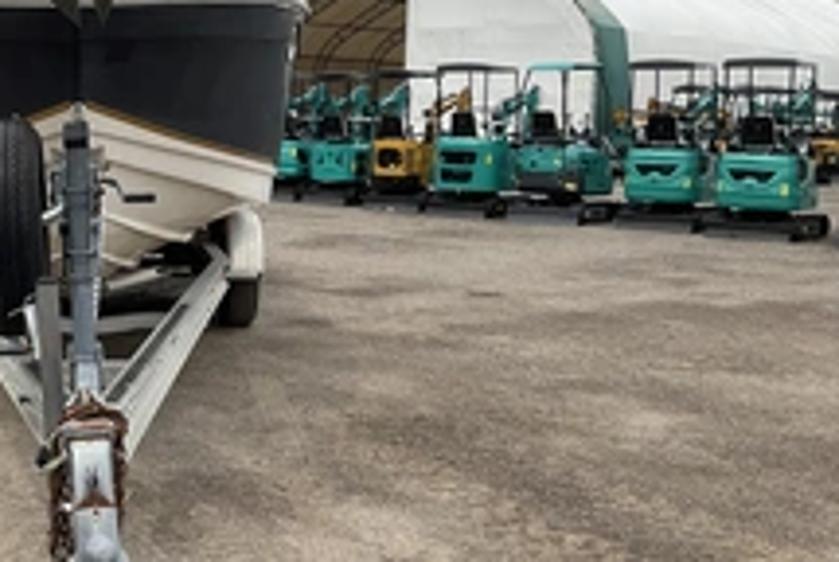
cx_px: 78
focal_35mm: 56
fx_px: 1307
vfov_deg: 24.2
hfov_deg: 33.6
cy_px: 211
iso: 25
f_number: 1.8
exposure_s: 1/2058
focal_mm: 3
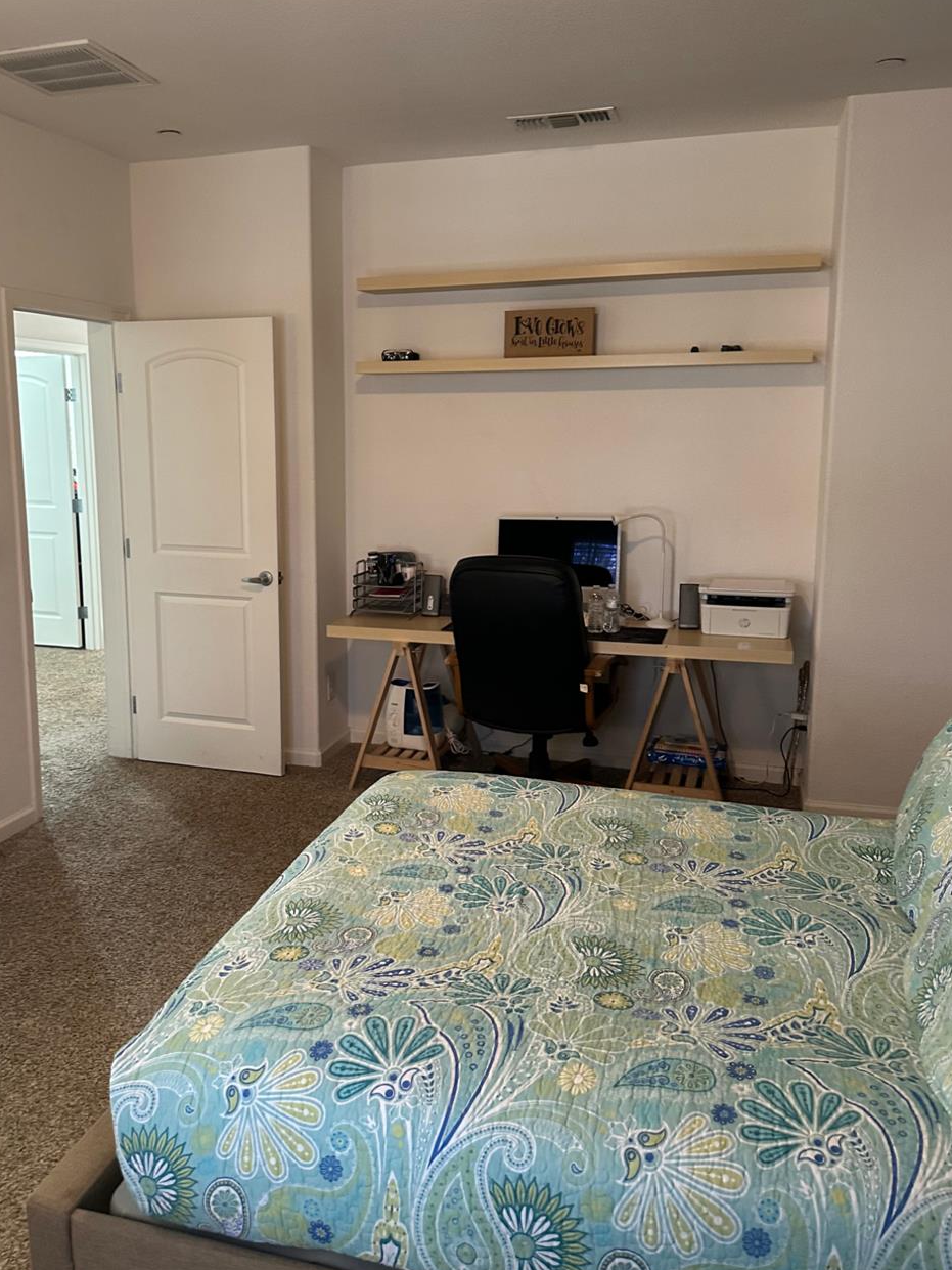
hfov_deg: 48.0
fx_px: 1063
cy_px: 592
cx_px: 385
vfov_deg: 61.6
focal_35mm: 29
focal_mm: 6.86
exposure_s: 1/60
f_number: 1.78
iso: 400
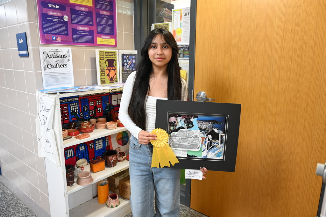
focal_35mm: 26
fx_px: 240
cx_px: 163
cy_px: 108
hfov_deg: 68.4
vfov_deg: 48.7
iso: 3200
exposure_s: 1/125
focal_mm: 26.5
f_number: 4
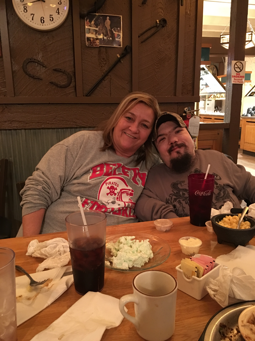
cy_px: 170
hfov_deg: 48.2
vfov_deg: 61.7
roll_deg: +0.5
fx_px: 285
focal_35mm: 29
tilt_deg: -12.0
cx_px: 128
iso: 160
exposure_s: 1/4
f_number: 2.2
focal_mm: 4.15
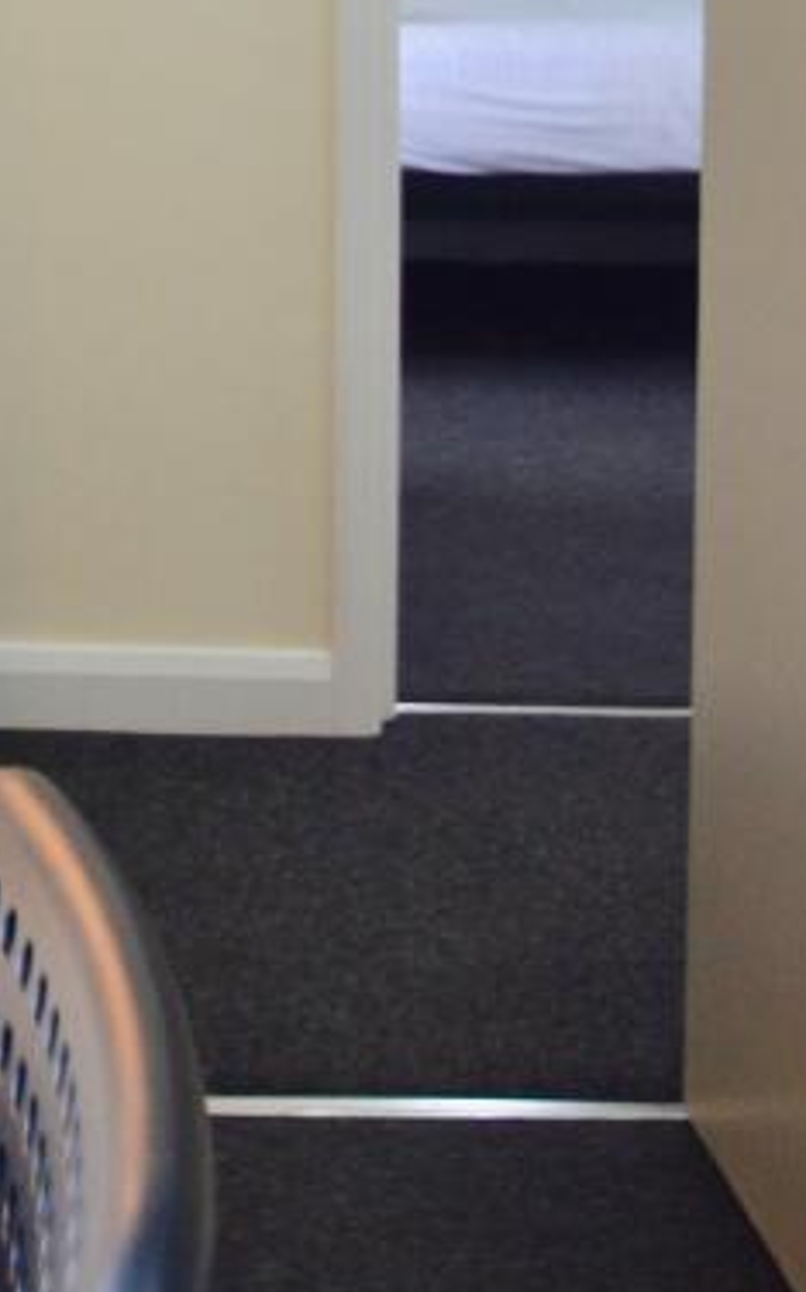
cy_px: -165
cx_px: -238
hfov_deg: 12.7
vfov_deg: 19.8
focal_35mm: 100
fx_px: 3519
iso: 800
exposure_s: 1/60
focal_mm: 24
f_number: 4.5
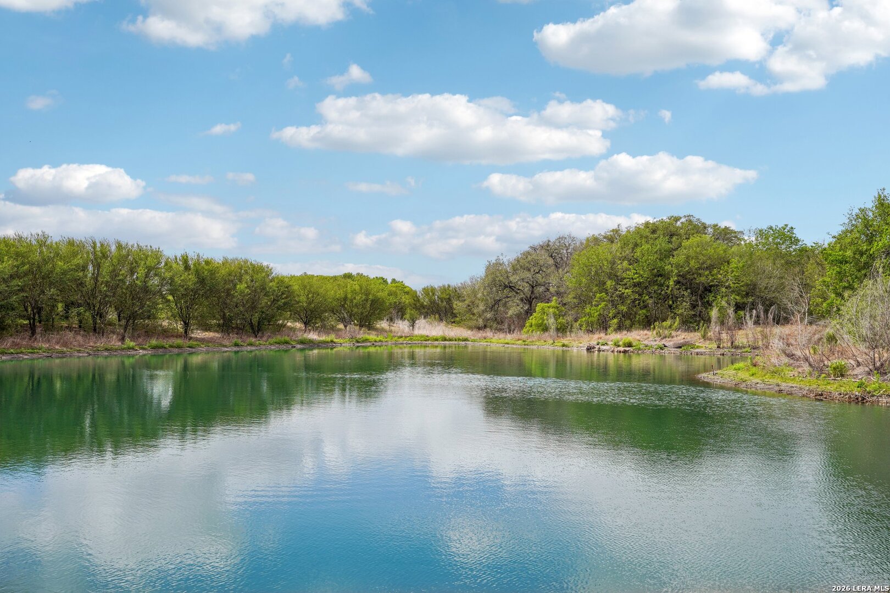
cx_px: 445
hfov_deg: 54.4
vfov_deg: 37.9
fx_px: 865
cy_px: 296
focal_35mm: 35
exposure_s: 1/320
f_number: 8
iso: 100
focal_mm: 35
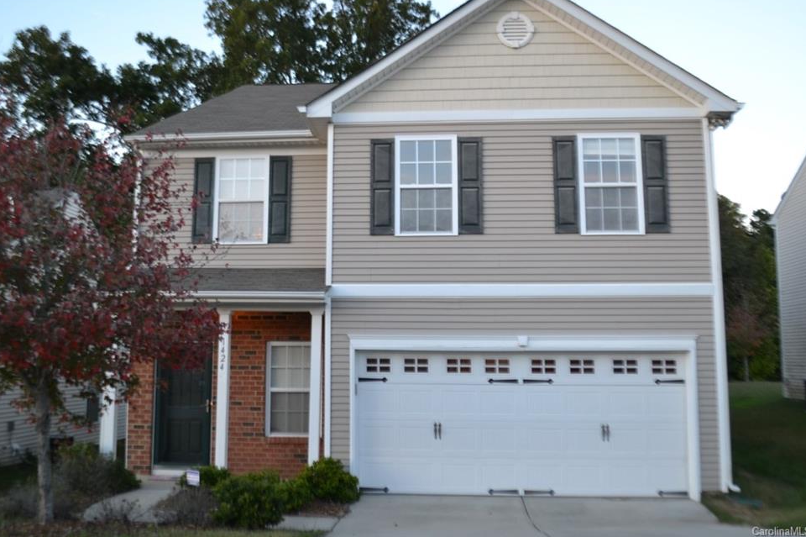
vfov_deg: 41.1
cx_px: 413
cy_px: 252
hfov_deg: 58.7
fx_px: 716
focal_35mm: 32
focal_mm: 20
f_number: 4
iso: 400
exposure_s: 1/60
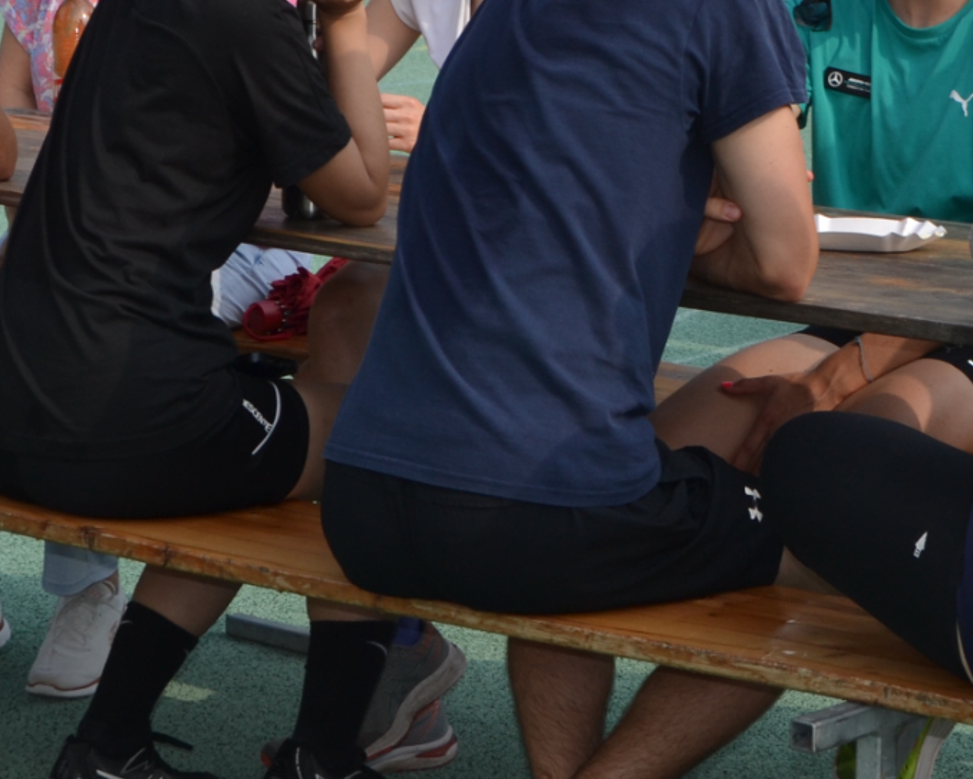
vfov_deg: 11.3
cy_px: 72
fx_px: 3918
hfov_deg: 14.1
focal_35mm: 136
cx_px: 723
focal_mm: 32
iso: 100
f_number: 7.1
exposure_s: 1/200
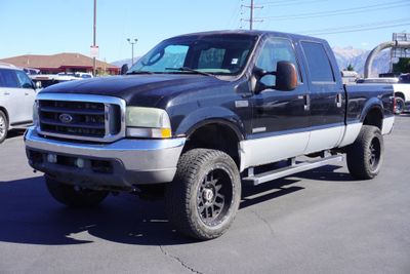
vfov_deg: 30.9
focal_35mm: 44
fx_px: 496
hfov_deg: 44.9
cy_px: 137
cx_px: 205
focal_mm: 29
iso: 100
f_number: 9
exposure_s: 1/100
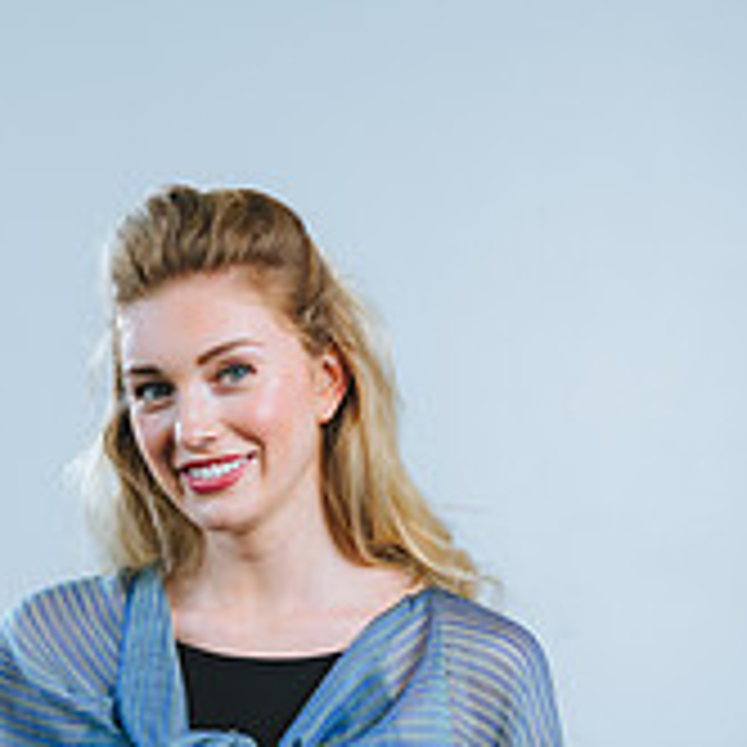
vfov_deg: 8.8
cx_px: 212
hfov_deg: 8.9
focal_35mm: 196
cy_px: 932
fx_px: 4785
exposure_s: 1/200
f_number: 4
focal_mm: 85
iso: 100
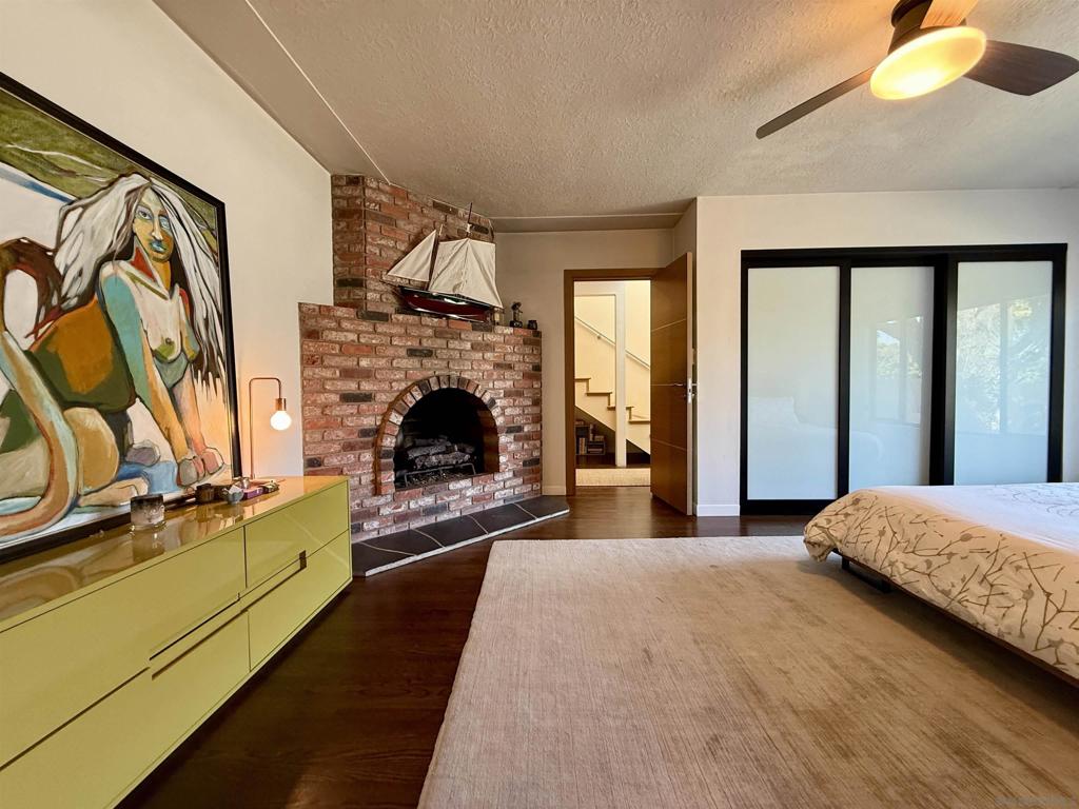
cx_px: 540
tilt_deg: -1.3
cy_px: 404
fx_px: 436
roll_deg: +0.5
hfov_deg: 102.1
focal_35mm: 14
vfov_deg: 85.7
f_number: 2.2
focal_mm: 2.22
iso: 250
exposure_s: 1/60
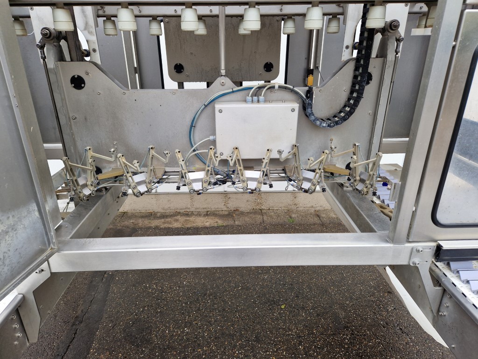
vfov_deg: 58.9
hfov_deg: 73.9
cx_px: 239
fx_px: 318
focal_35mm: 23
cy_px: 180
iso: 50
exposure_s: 1/180
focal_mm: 5.4
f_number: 1.8
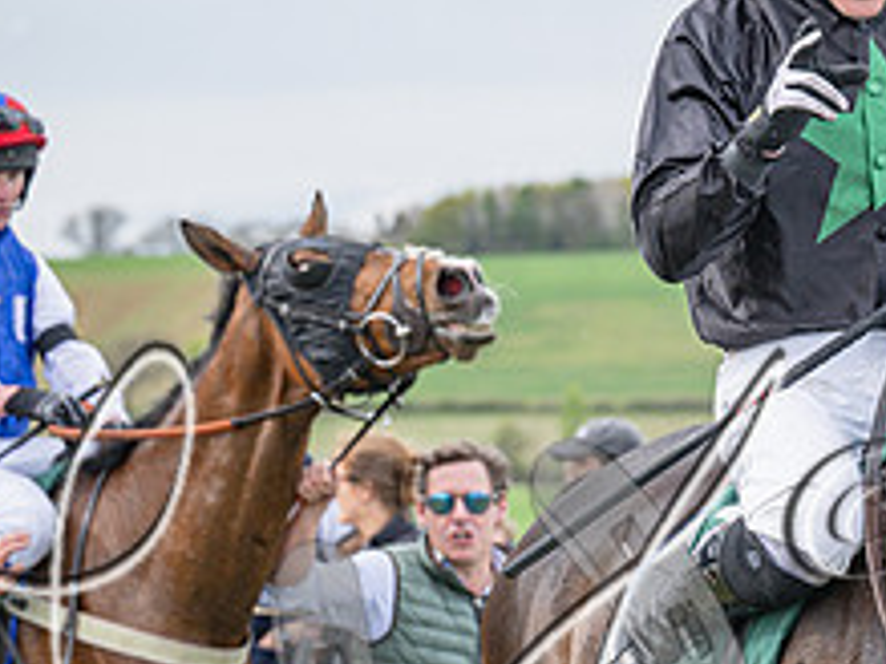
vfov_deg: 7.1
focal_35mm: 208
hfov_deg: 9.4
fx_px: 5321
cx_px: 1015
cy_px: 377
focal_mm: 70
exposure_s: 1/800
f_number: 4
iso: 200
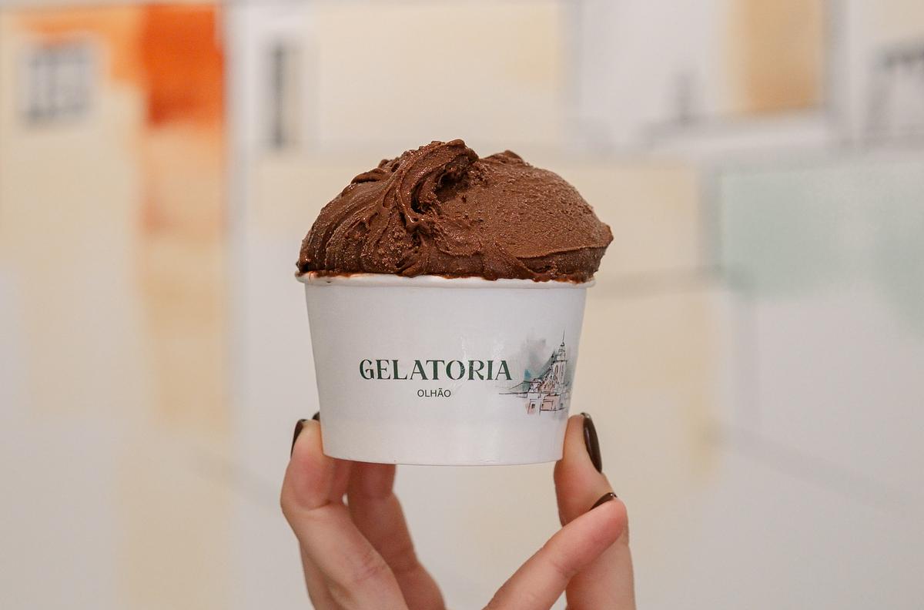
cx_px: 423
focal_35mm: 57
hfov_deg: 35.4
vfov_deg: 23.8
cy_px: 305
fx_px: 1449
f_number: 2.2
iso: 500
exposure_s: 1/640
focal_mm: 27
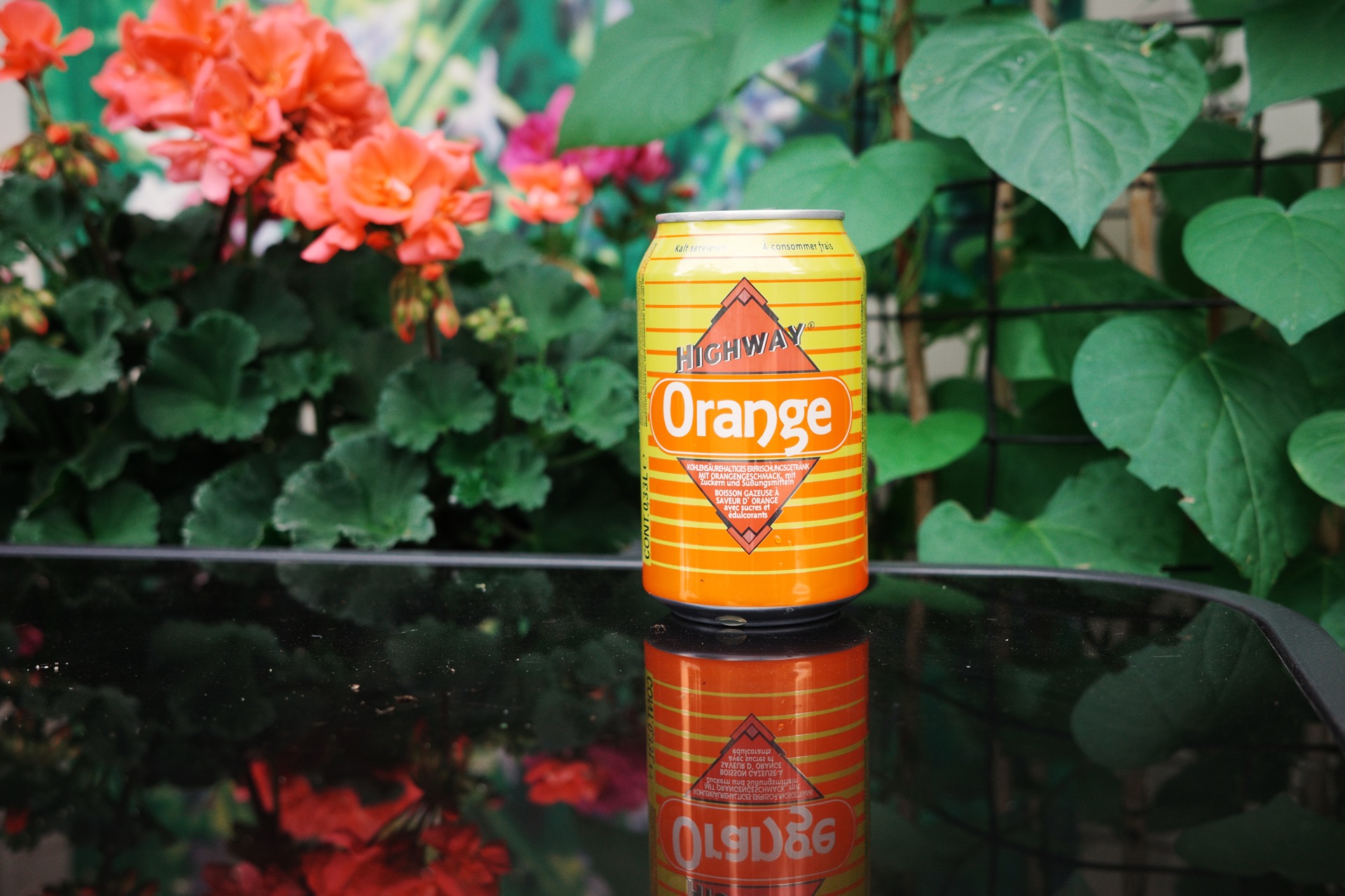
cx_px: 672
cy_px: 448
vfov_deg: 33.4
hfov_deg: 48.5
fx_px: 1494
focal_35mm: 40
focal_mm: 26
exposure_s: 1/160
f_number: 3.2
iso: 250
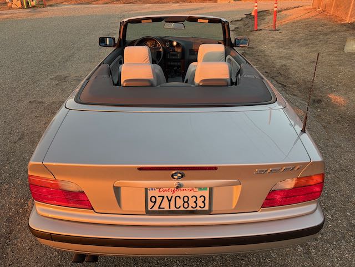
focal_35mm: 26
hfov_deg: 67.3
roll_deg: -0.4
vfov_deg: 53.1
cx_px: 178
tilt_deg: -24.4
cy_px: 134
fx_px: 267
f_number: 1.6
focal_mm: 5.96
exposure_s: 1/142
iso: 40
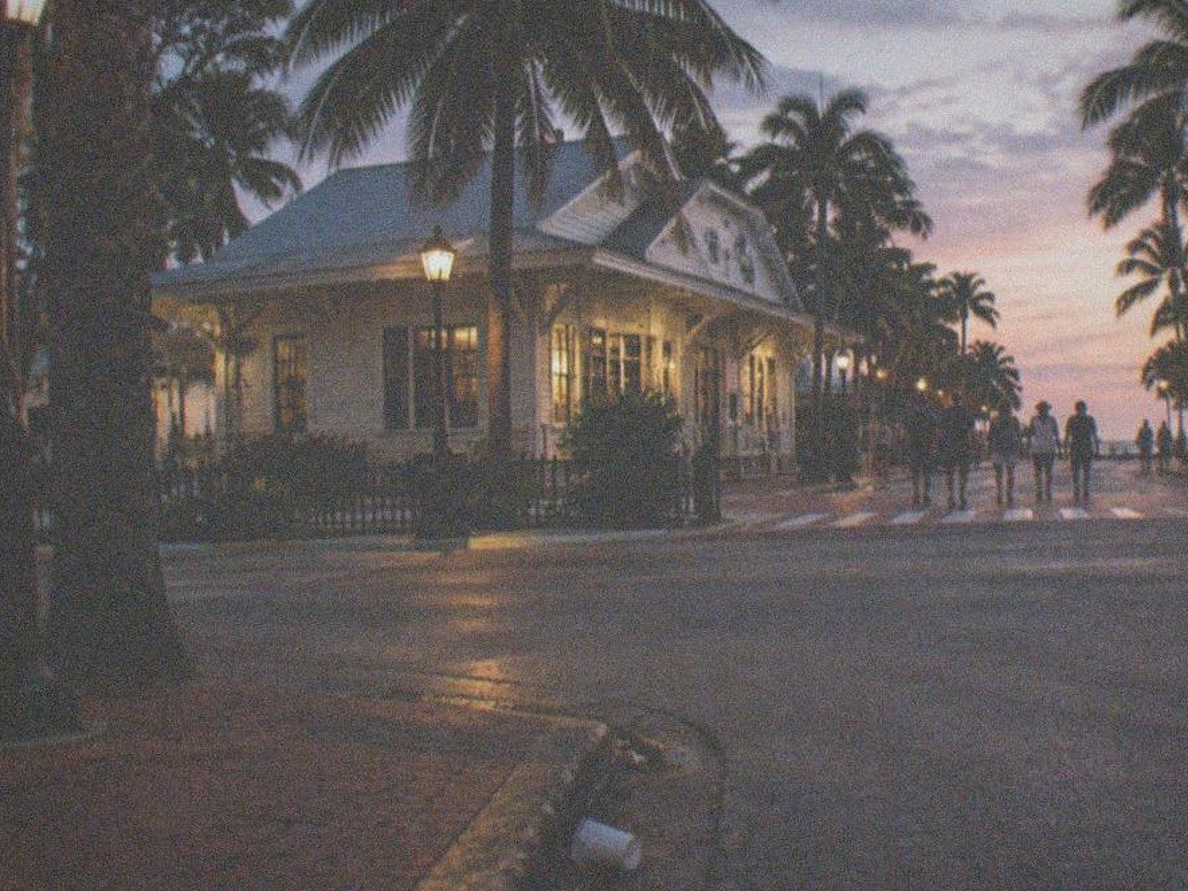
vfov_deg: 37.7
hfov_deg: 48.9
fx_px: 1304
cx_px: 667
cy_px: 446
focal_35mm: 38
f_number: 8
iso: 6400
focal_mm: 35
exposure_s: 1/30
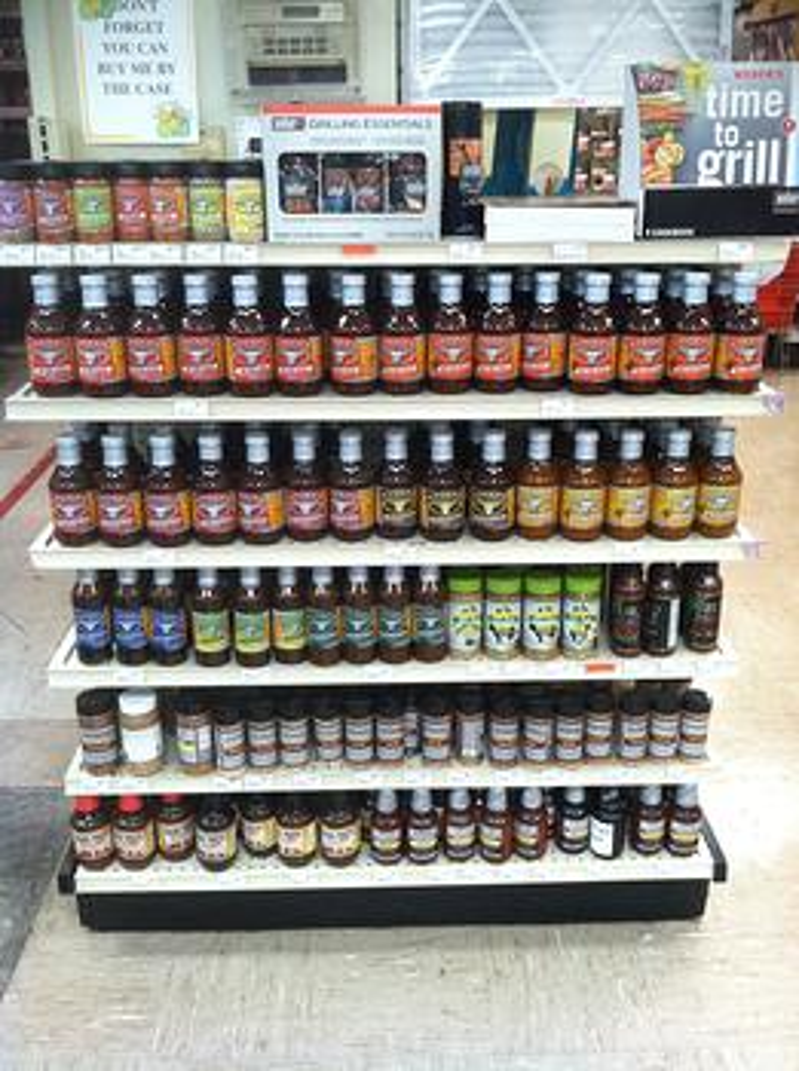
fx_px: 1081
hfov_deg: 40.6
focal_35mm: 35
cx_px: 400
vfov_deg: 52.7
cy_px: 536
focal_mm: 3.85
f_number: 2.8
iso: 125
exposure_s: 1/15
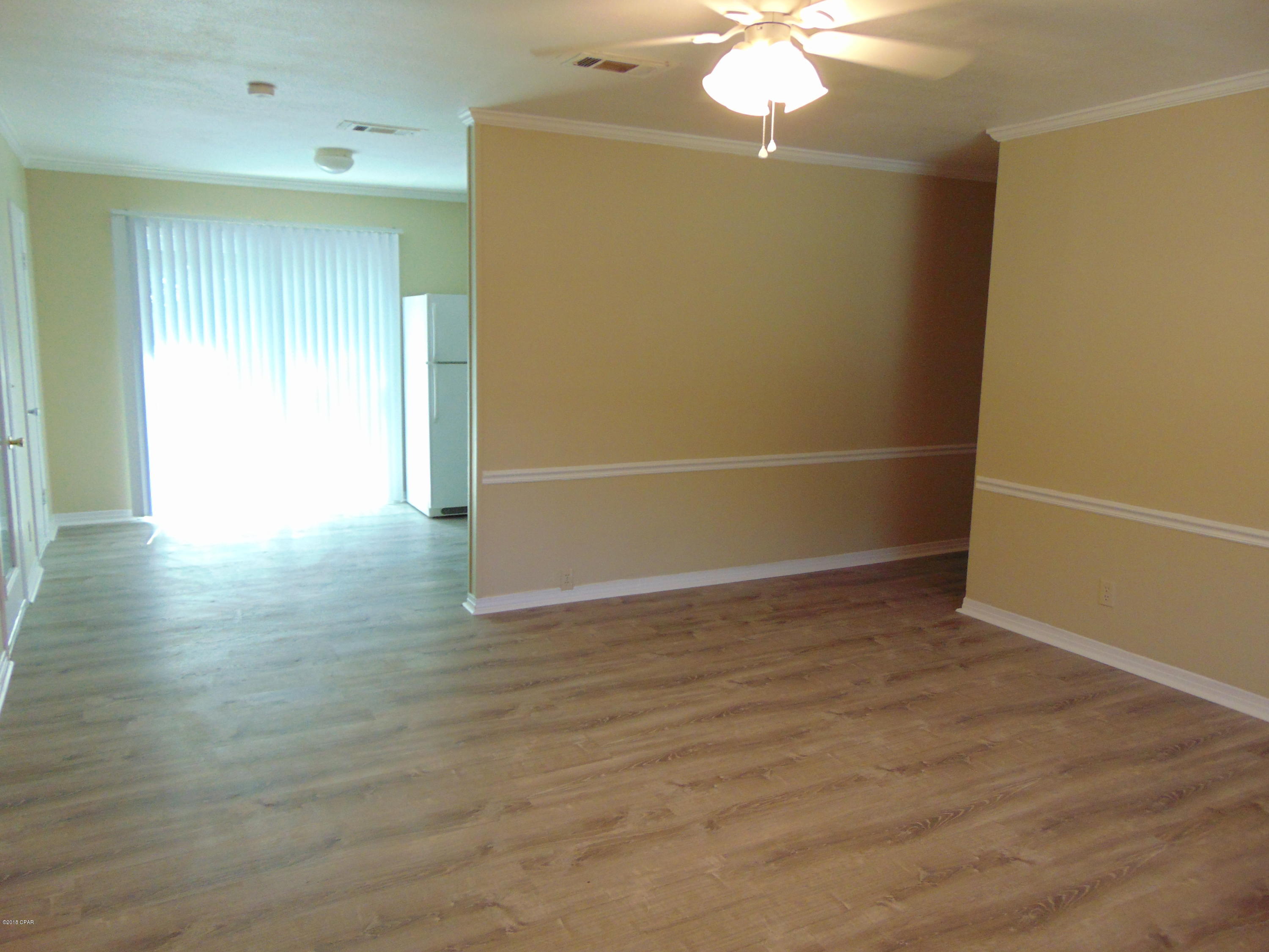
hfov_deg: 69.4
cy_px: 476
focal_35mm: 25
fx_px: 916
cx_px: 634
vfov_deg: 54.9
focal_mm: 4.5
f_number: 3
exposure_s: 1/30
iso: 200
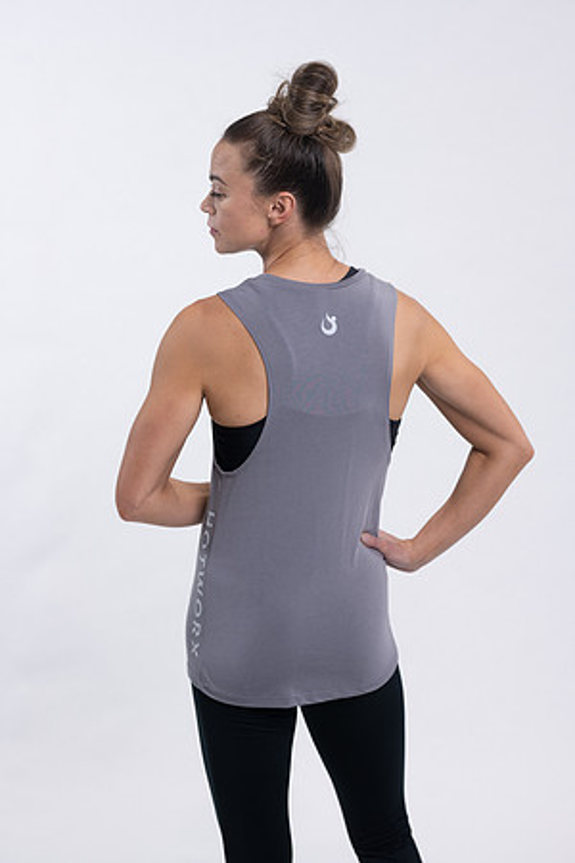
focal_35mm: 85
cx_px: 288
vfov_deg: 23.9
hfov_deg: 16.1
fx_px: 2036
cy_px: 432
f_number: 4
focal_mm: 85
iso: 200
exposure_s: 1/125
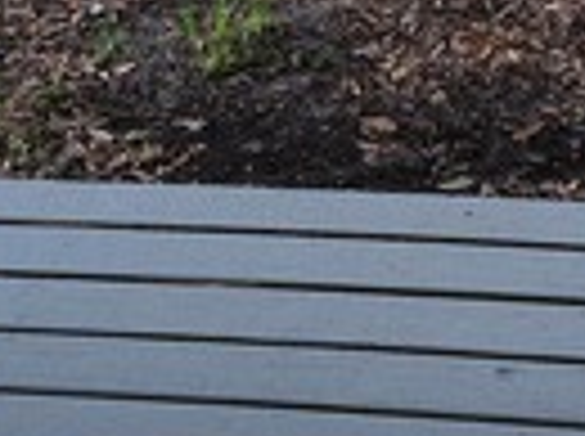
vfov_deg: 11.1
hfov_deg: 16.7
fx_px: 1990
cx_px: 214
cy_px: -494
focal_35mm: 118
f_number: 1.8
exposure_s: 1/180
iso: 80
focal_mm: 6.4
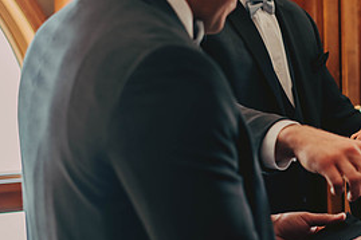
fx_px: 1082
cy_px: 131
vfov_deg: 12.7
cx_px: 330
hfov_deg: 18.6
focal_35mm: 108
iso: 500
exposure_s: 1/160
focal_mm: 50
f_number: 2
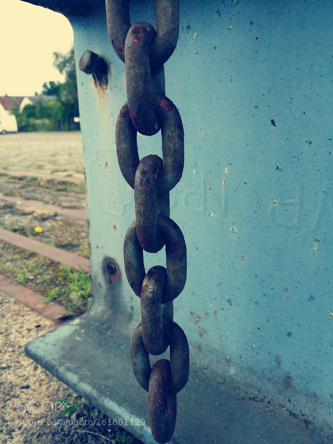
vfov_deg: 65.3
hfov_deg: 51.4
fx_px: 346
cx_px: 166
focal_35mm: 27
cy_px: 222
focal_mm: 3.95
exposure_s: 1/141
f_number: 2.2
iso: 50
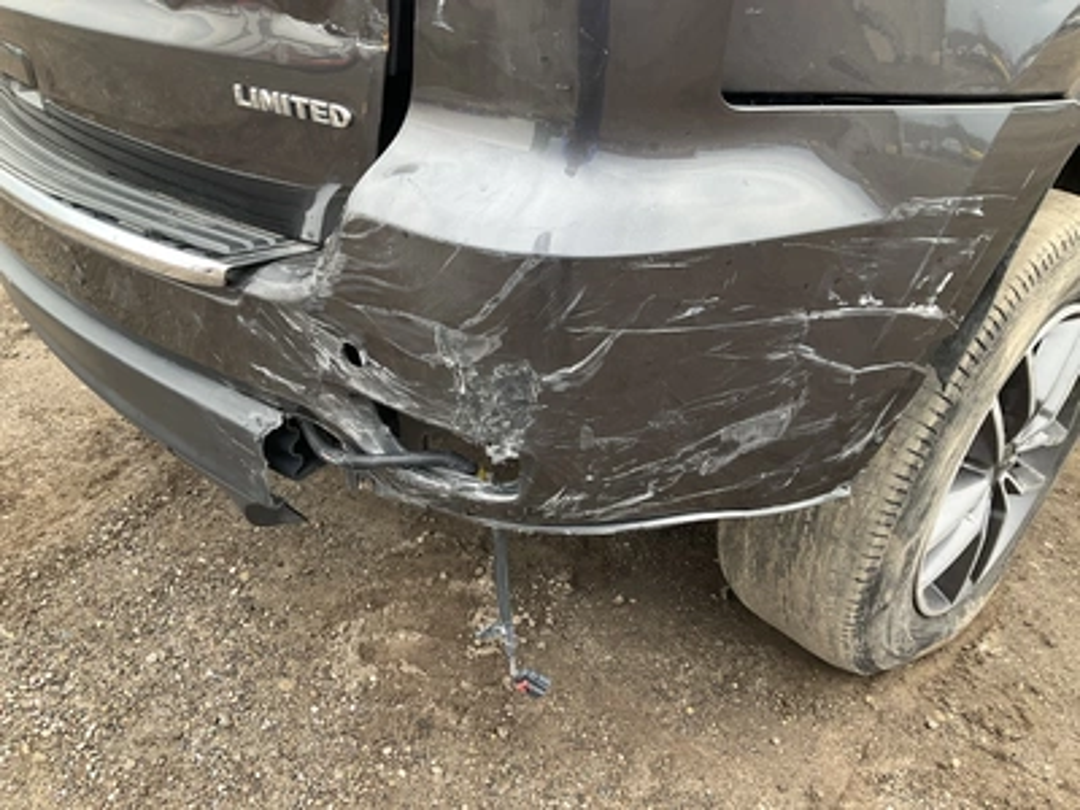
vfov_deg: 48.2
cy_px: 405
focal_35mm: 29
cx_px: 540
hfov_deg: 61.7
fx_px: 905
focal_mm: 3
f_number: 1.8
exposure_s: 1/122
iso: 32
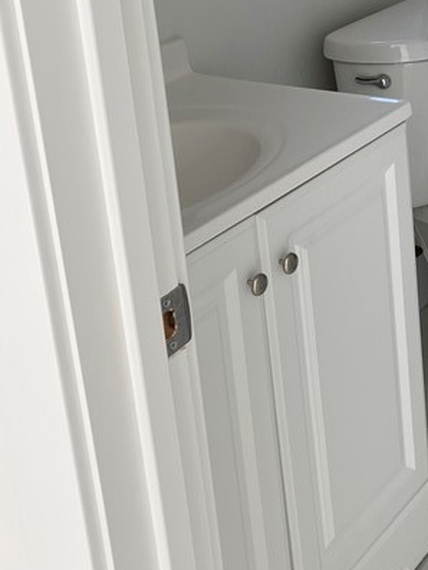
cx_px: 494
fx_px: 1104
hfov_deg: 20.7
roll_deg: +2.4
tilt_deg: -17.4
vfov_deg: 28.0
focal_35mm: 67
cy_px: 72
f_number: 1.8
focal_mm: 4.25
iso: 64
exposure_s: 1/120
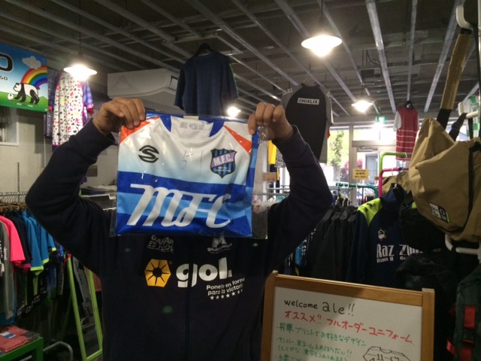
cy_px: 180
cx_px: 240
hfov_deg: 60.0
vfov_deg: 46.8
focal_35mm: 30
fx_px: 417
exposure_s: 1/30
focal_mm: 4.12
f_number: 2.2
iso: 250
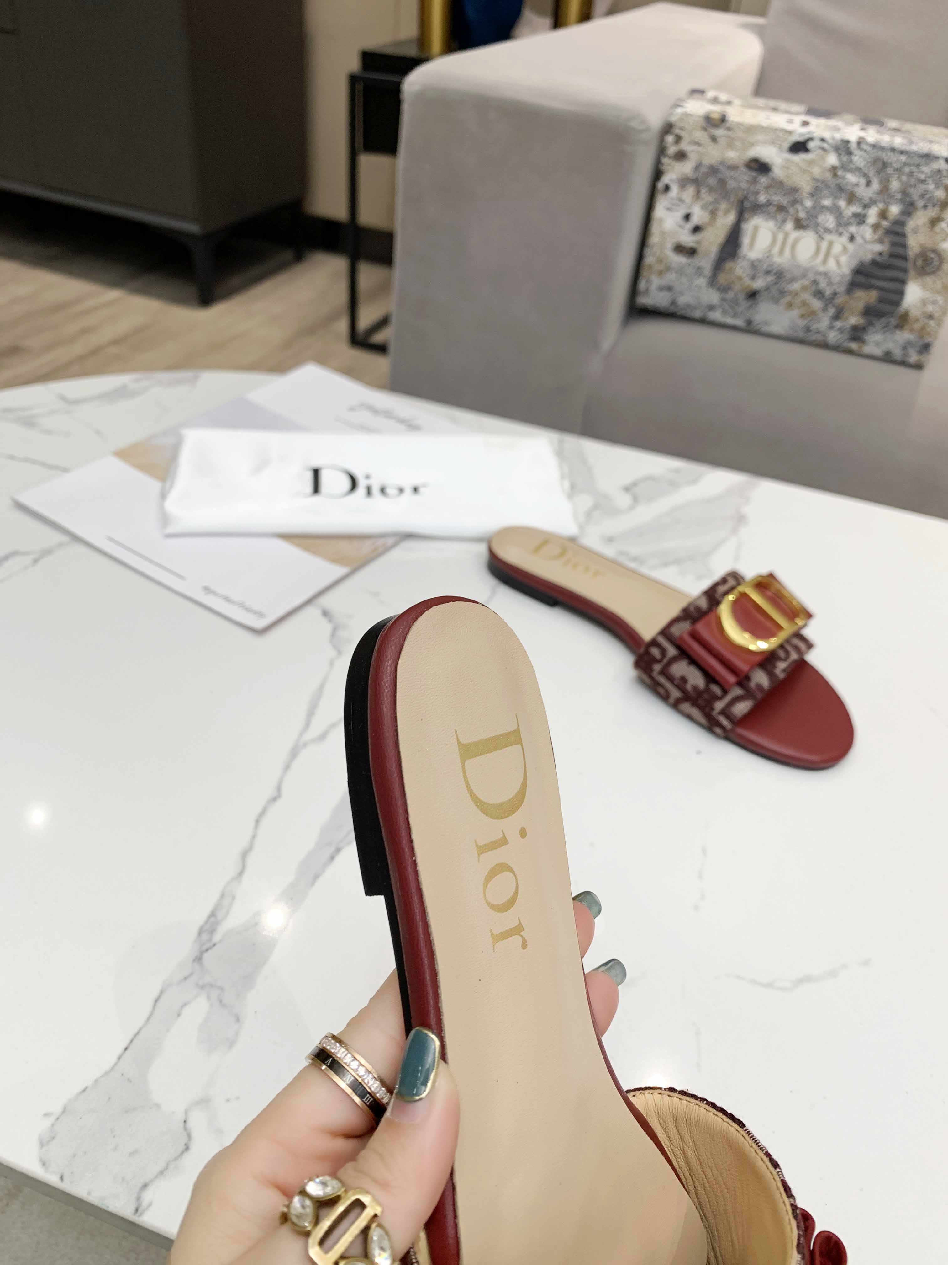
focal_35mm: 26
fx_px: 949
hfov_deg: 53.1
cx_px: 474
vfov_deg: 67.3
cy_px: 632
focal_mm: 4.25
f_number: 1.8
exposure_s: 1/100
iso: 50
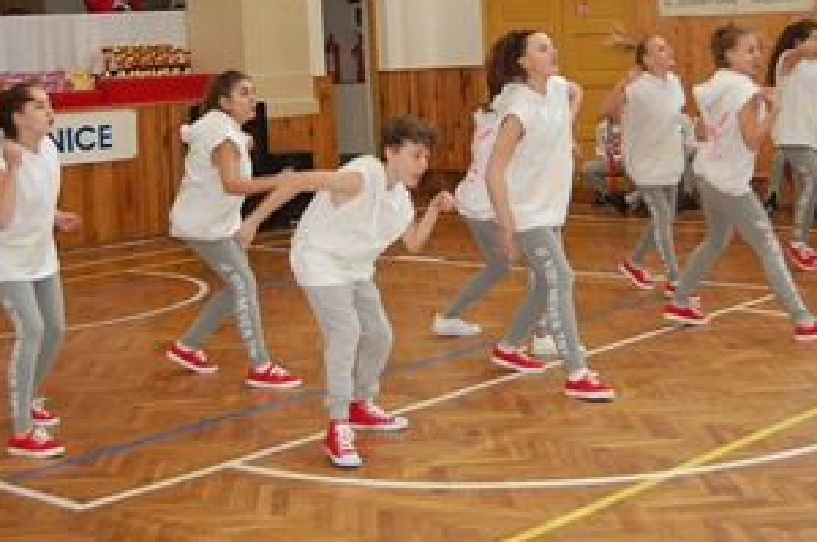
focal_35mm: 70
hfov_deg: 28.9
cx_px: 400
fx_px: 1586
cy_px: 131
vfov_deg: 19.2
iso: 400
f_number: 4.2
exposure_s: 1/60
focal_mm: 28
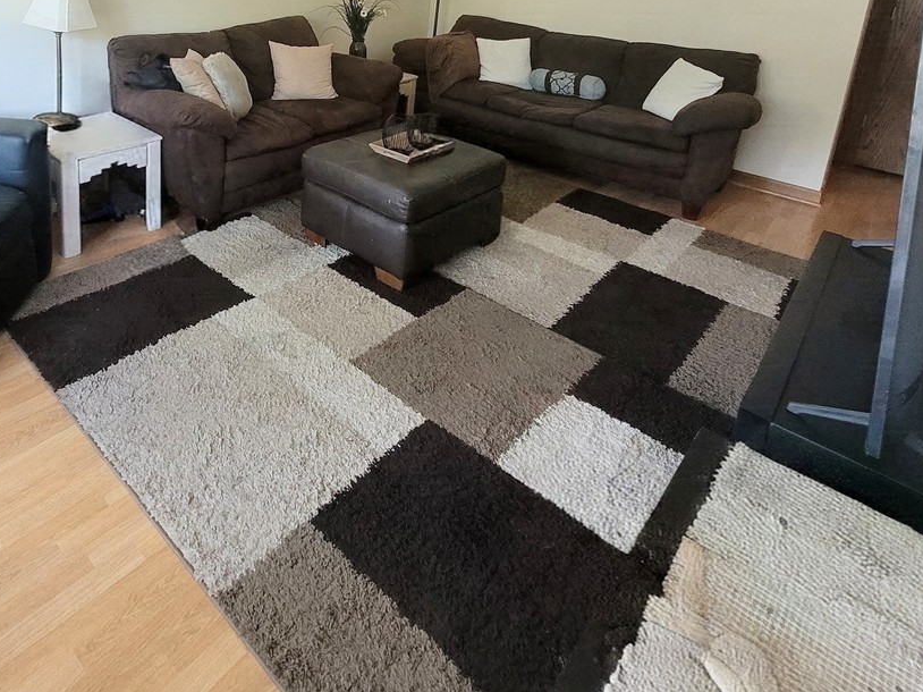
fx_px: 613
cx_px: 291
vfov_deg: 52.4
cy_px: 81
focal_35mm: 23
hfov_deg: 71.3
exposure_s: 1/40
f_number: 2.2
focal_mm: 1.74
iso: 320
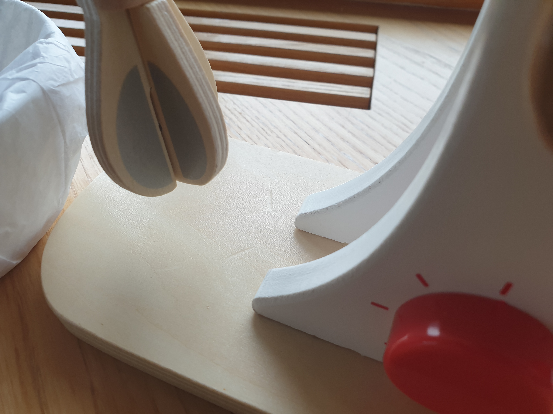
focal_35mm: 26
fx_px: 415
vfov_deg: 53.1
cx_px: 276
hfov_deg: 67.3
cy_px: 207
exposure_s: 1/50
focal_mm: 4.3
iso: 64
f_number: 2.4
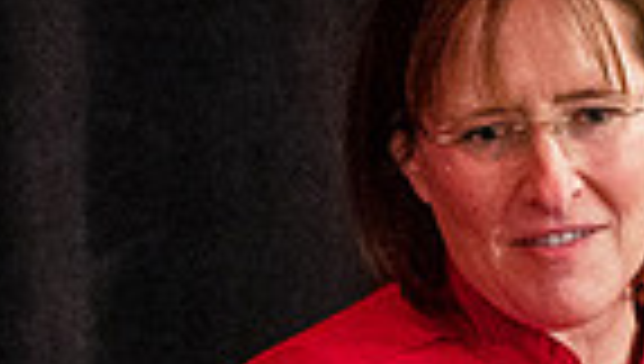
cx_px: 1198
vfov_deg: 1.1
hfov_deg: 2.0
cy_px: 748
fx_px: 18491
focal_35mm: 1081
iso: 6400
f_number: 4
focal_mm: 170
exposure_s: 1/100
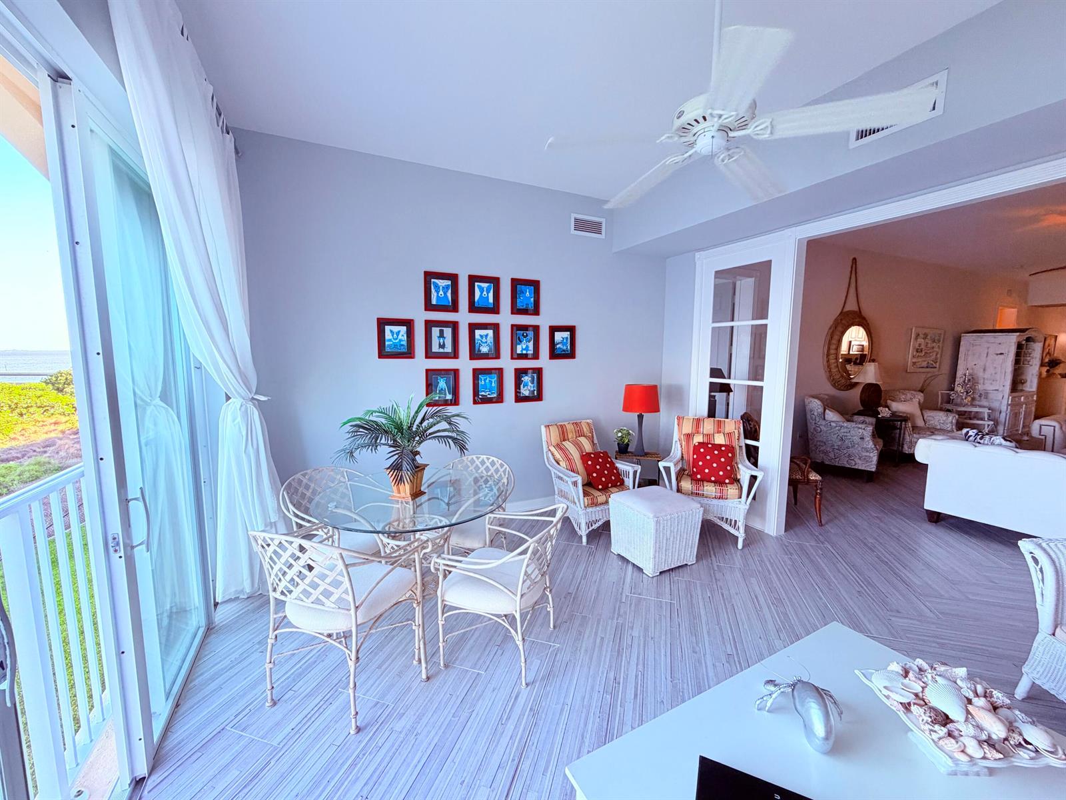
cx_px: 533
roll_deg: -0.4
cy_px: 400
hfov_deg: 102.1
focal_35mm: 14
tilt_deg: -7.3
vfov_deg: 85.7
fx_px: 431
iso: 160
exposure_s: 1/121
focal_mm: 2.22
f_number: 2.2
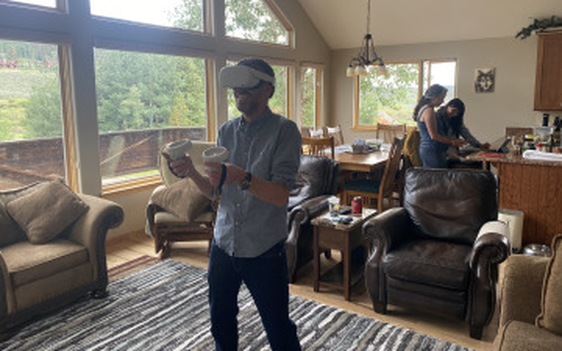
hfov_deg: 66.5
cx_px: 283
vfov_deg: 44.5
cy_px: 158
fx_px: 429
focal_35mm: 28
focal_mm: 4.25
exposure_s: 1/116
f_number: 1.8
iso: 125
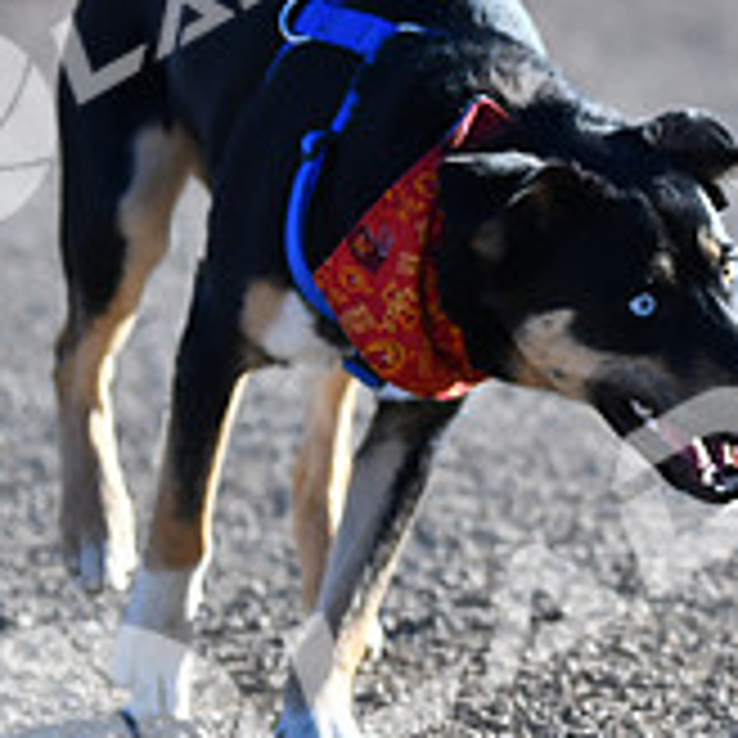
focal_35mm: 324
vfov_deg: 5.4
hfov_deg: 5.4
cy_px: 362
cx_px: 886
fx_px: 7815
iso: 320
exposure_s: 1/4000
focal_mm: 72
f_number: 2.8
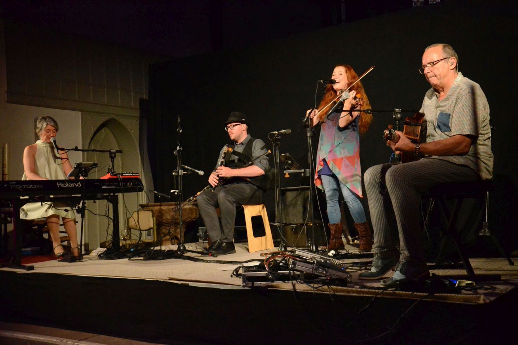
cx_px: 259
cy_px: 172
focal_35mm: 42
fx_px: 604
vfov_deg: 31.9
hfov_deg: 46.4
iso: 6400
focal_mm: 28
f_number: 4
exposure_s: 1/320
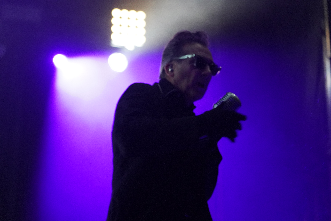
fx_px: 965
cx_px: 166
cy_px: 110
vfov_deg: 13.0
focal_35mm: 105
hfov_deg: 19.5
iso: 12800
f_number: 4
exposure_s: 1/160
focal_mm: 105
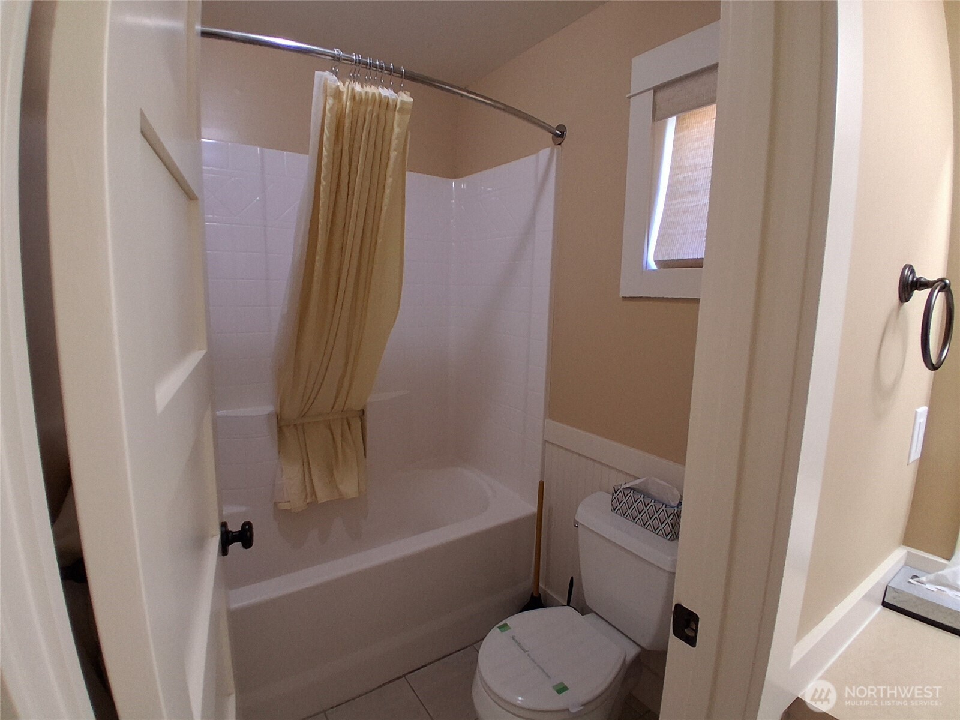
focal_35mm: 17
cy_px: 360
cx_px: 480
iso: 250
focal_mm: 1.4
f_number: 2.2
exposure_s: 1/40
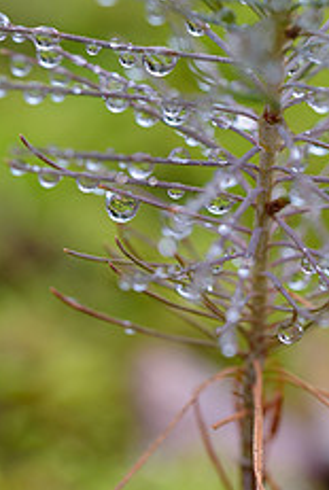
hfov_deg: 7.9
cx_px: 281
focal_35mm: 175
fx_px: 2388
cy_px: 68
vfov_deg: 11.7
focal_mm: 90
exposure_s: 1/200
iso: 1000
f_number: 5.6
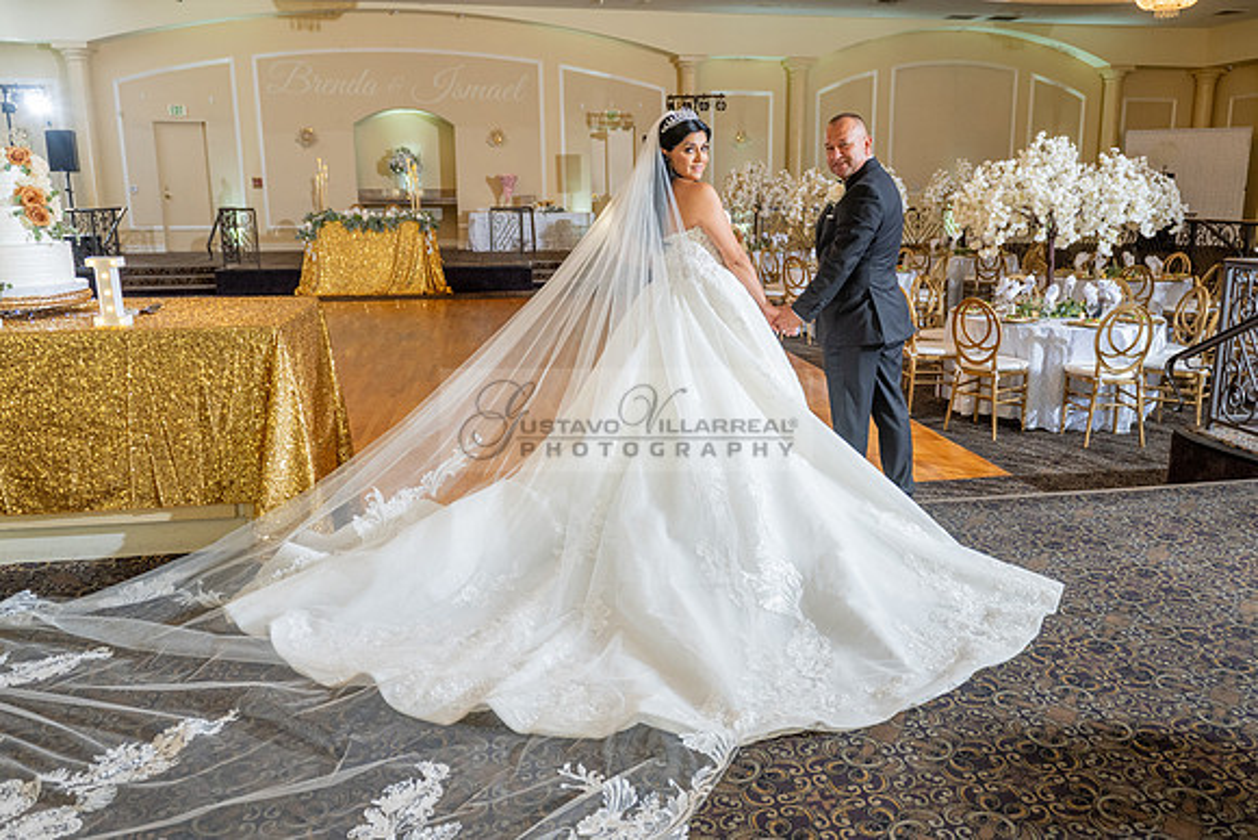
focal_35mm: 28
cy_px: 412
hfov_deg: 64.4
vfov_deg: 45.7
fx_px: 996
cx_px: 690
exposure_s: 1/125
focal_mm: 24
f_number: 4
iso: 800
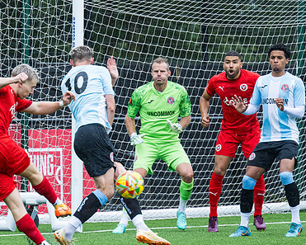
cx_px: 82
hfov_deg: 4.4
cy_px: 215
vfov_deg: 3.5
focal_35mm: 444
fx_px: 4022
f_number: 4
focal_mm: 170
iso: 800
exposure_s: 1/1250
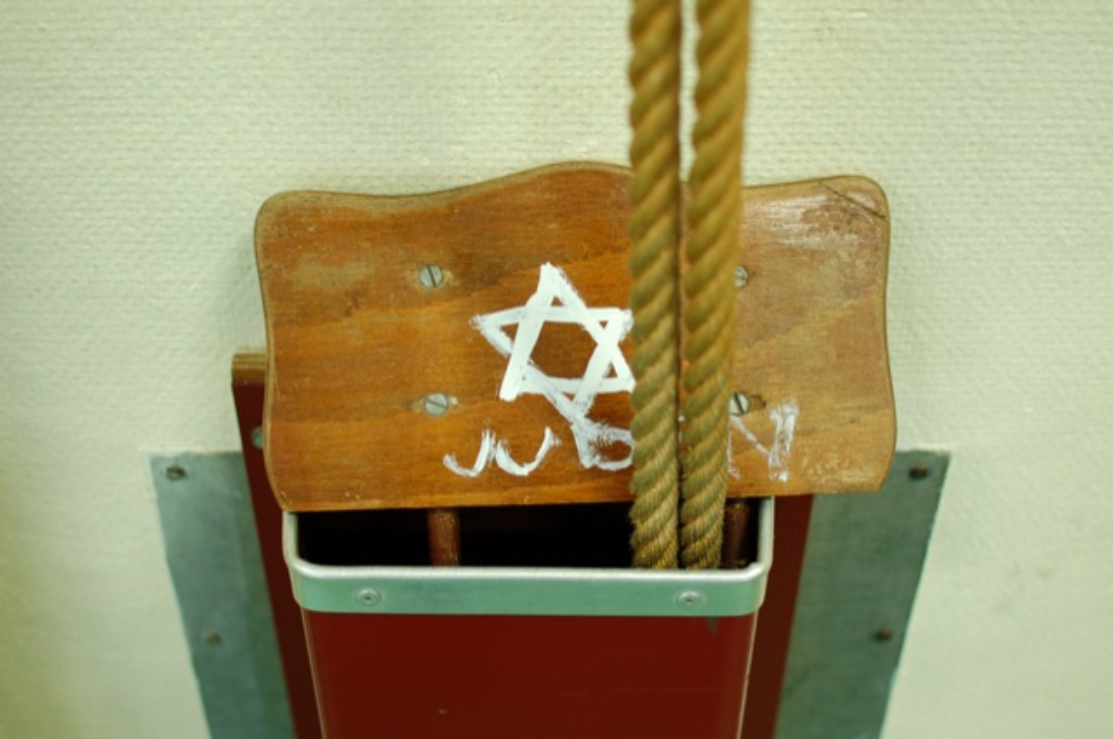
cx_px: 556
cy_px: 370
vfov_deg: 25.7
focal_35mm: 52
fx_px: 1621
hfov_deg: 37.9
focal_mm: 35
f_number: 2.5
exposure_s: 1/25
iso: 800
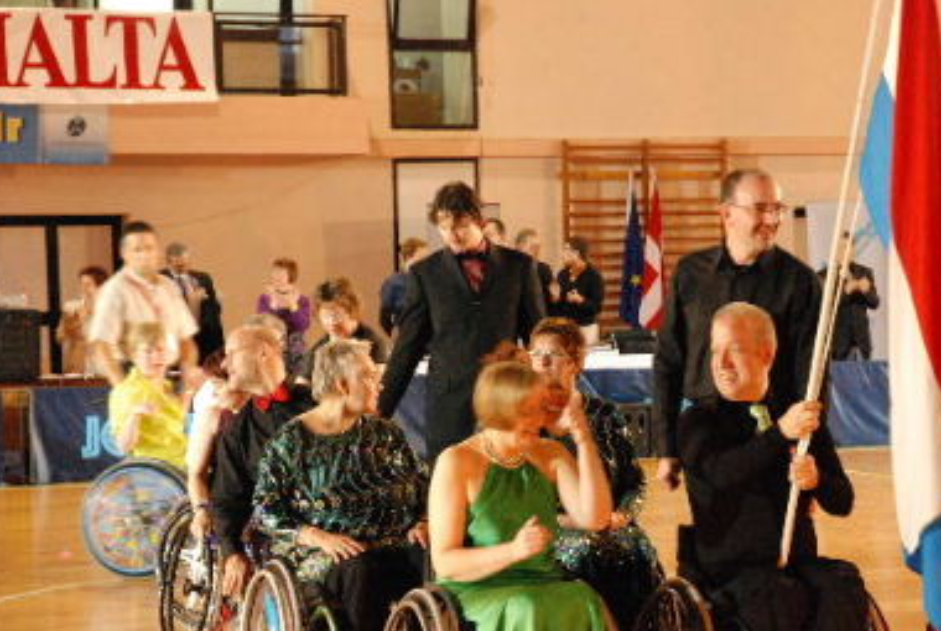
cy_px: 402
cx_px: 579
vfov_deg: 13.6
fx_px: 2645
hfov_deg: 20.1
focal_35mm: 101
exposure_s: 1/20
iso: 1600
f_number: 4.5
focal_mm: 50
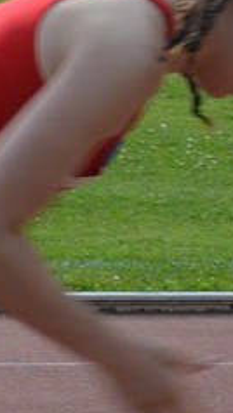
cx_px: -1038
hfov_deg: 3.0
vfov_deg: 5.7
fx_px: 4149
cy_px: 272
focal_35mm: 378
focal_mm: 28
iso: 160
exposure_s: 1/250
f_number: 8
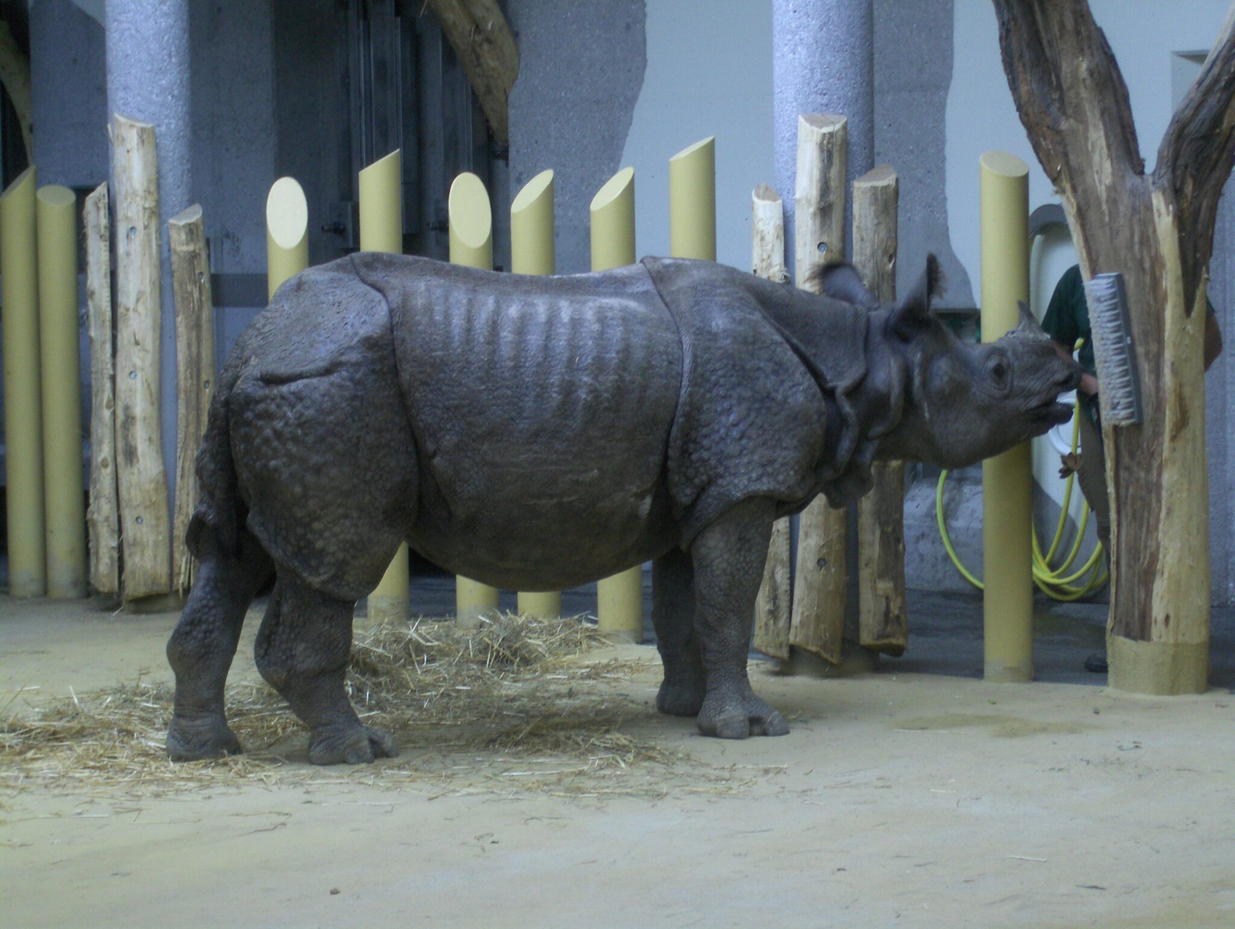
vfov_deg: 14.1
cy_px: 464
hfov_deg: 18.7
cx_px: 618
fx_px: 3750
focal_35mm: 105
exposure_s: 1/14.3
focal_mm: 22.5
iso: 200
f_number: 5
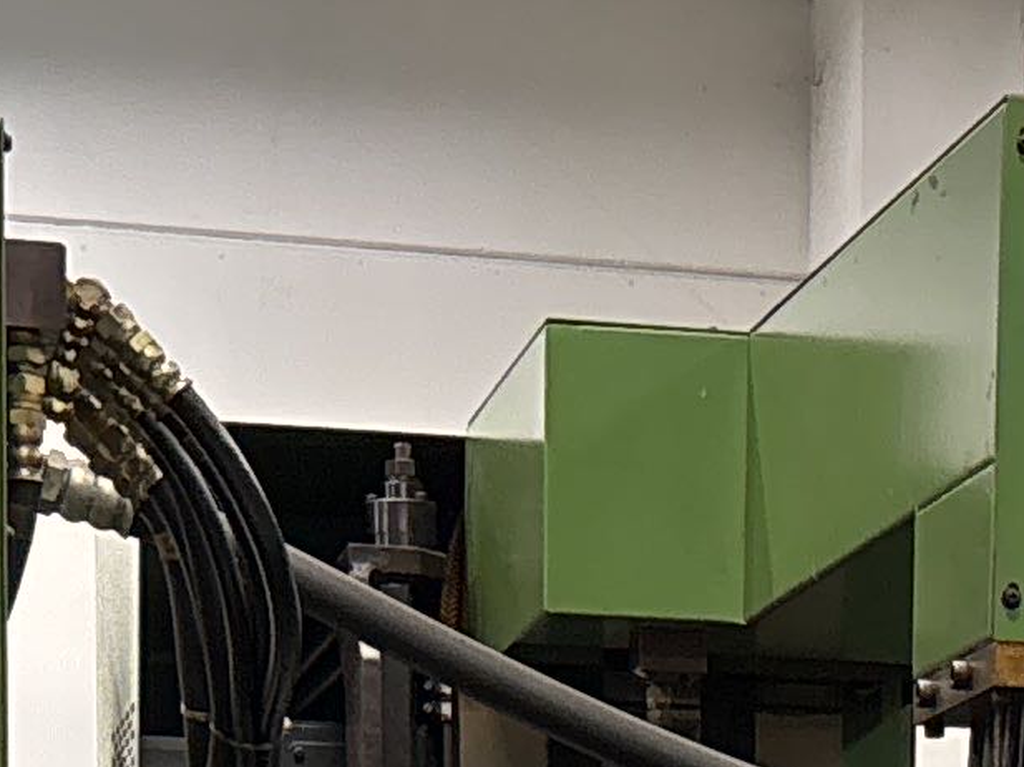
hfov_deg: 11.6
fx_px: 5026
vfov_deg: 7.7
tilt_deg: -9.0
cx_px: 893
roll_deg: -0.5
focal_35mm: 170
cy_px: 2241
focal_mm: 5.96
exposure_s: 1/33
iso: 400
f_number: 1.6
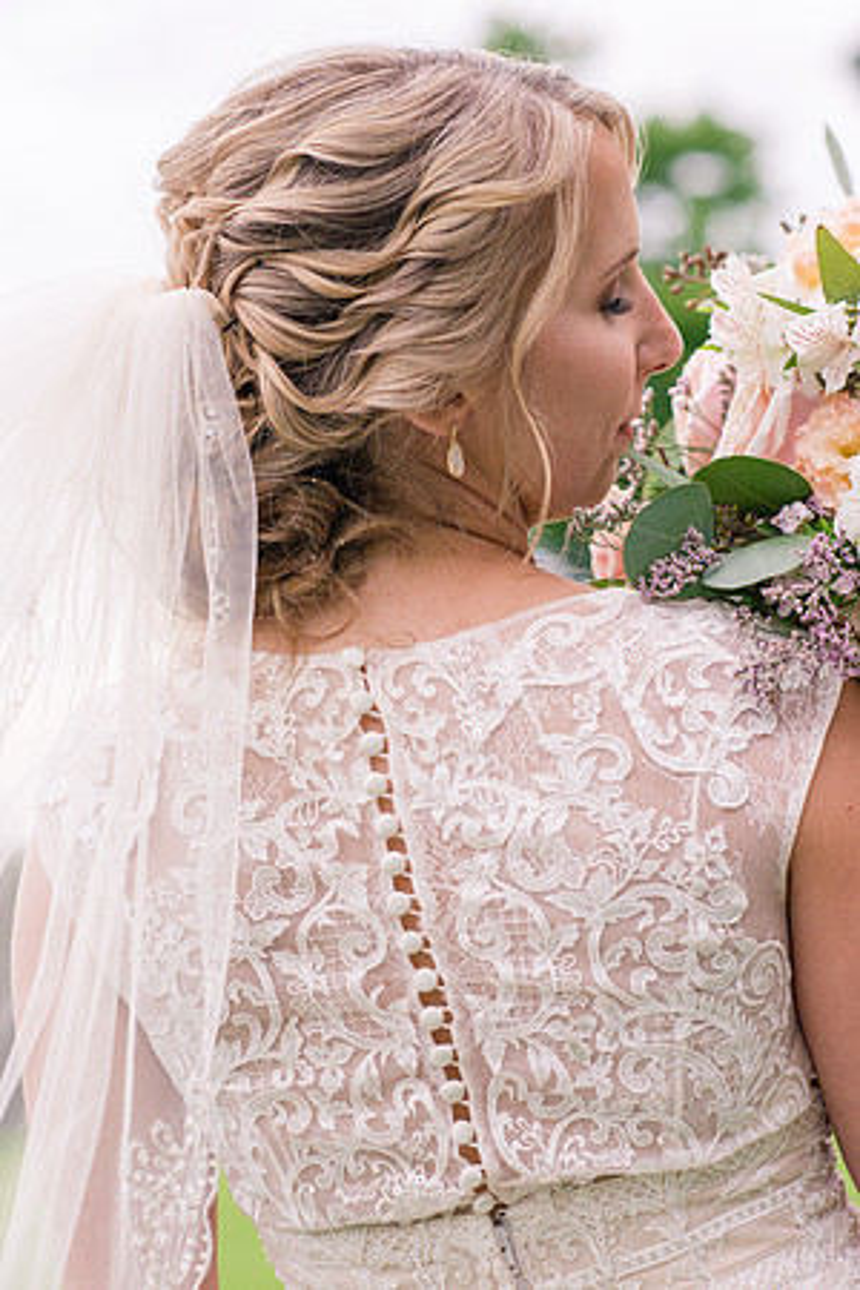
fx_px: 3046
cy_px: 645
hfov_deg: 16.1
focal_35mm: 85
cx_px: 430
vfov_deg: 23.9
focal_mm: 85
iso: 400
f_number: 3.5
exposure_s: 1/2000
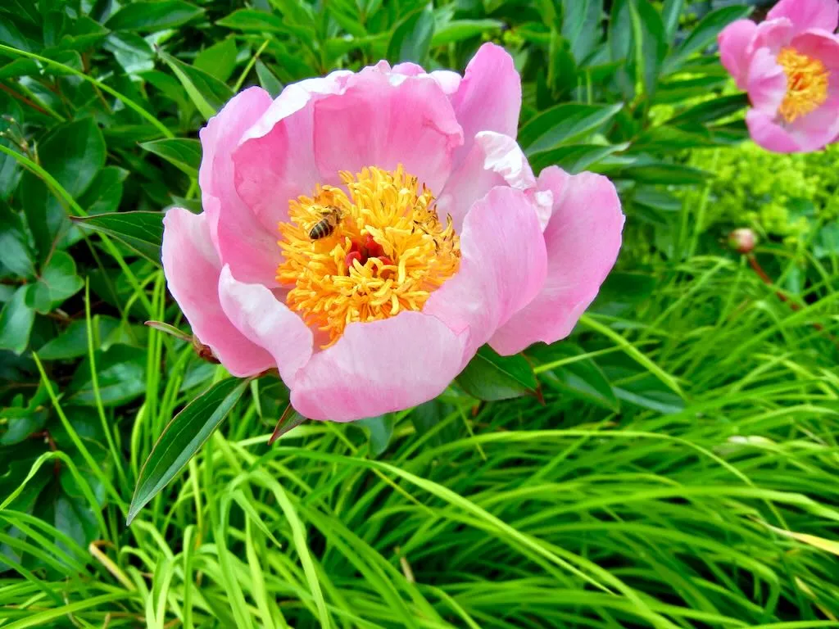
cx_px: 420
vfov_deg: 46.8
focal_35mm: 30
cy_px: 314
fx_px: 727
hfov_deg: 60.0
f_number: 3.5
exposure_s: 1/529
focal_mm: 5.4
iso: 160
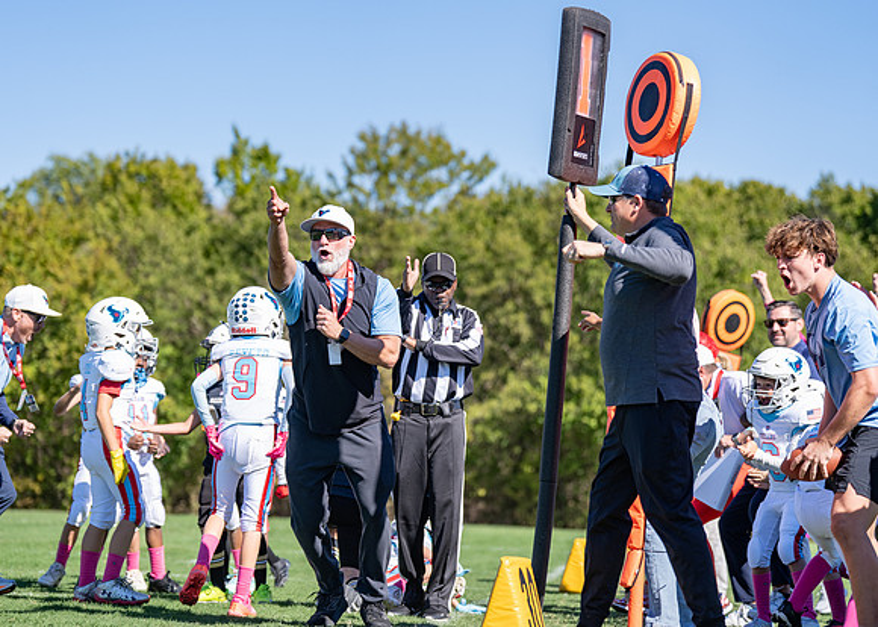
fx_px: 2864
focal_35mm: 115
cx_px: 363
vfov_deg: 12.5
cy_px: 290
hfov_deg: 17.4
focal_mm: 99
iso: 100
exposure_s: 1/1600
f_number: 2.8
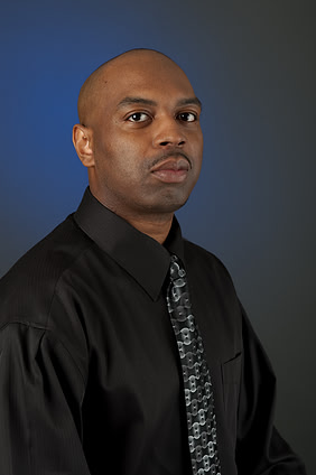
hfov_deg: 19.4
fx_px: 923
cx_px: 150
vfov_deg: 28.9
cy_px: 224
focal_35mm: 70
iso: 100
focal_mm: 66
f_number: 8
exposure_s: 1/250
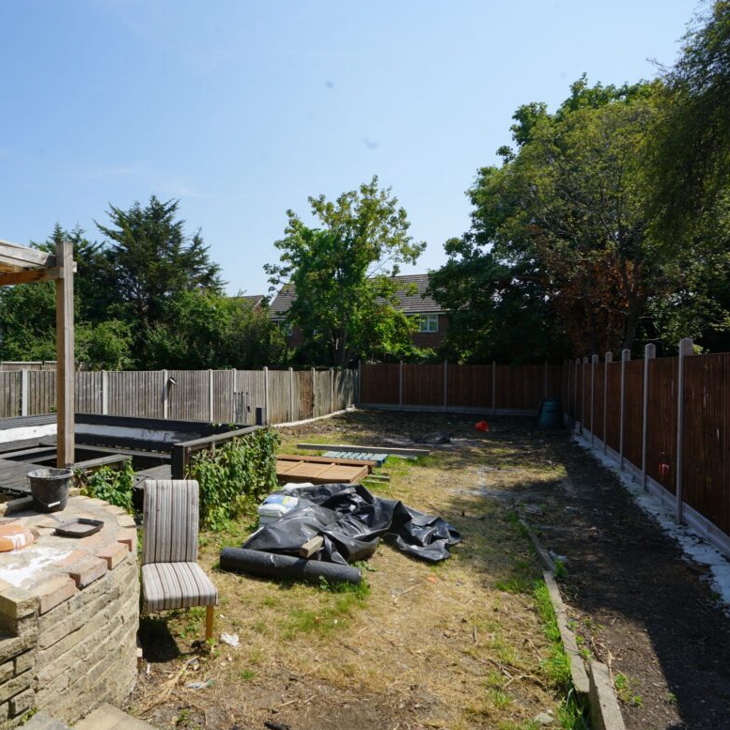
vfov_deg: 72.1
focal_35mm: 21
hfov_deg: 69.6
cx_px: 230
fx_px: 501
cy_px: 373
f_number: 13
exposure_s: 1/80
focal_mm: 16
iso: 100
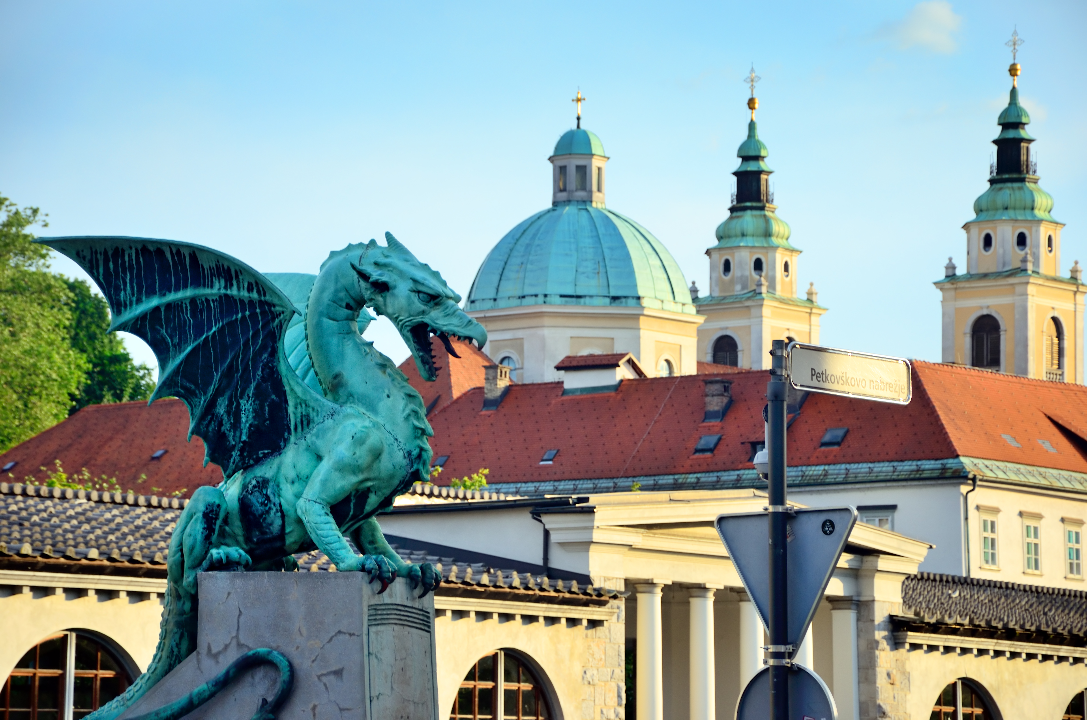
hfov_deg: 15.2
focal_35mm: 135
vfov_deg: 10.1
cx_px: 544
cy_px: 360
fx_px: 4068
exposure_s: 1/80
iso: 100
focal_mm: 90
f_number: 5.6
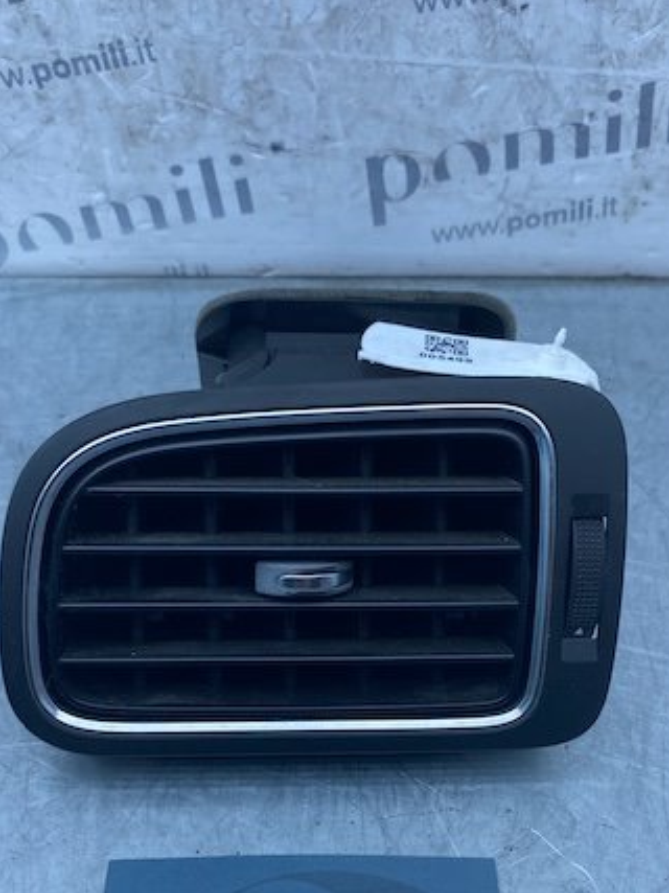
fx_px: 1005
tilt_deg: -50.1
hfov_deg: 36.8
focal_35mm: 39
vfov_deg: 46.3
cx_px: 330
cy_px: 661
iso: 32
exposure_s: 1/690
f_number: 1.8
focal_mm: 4.25
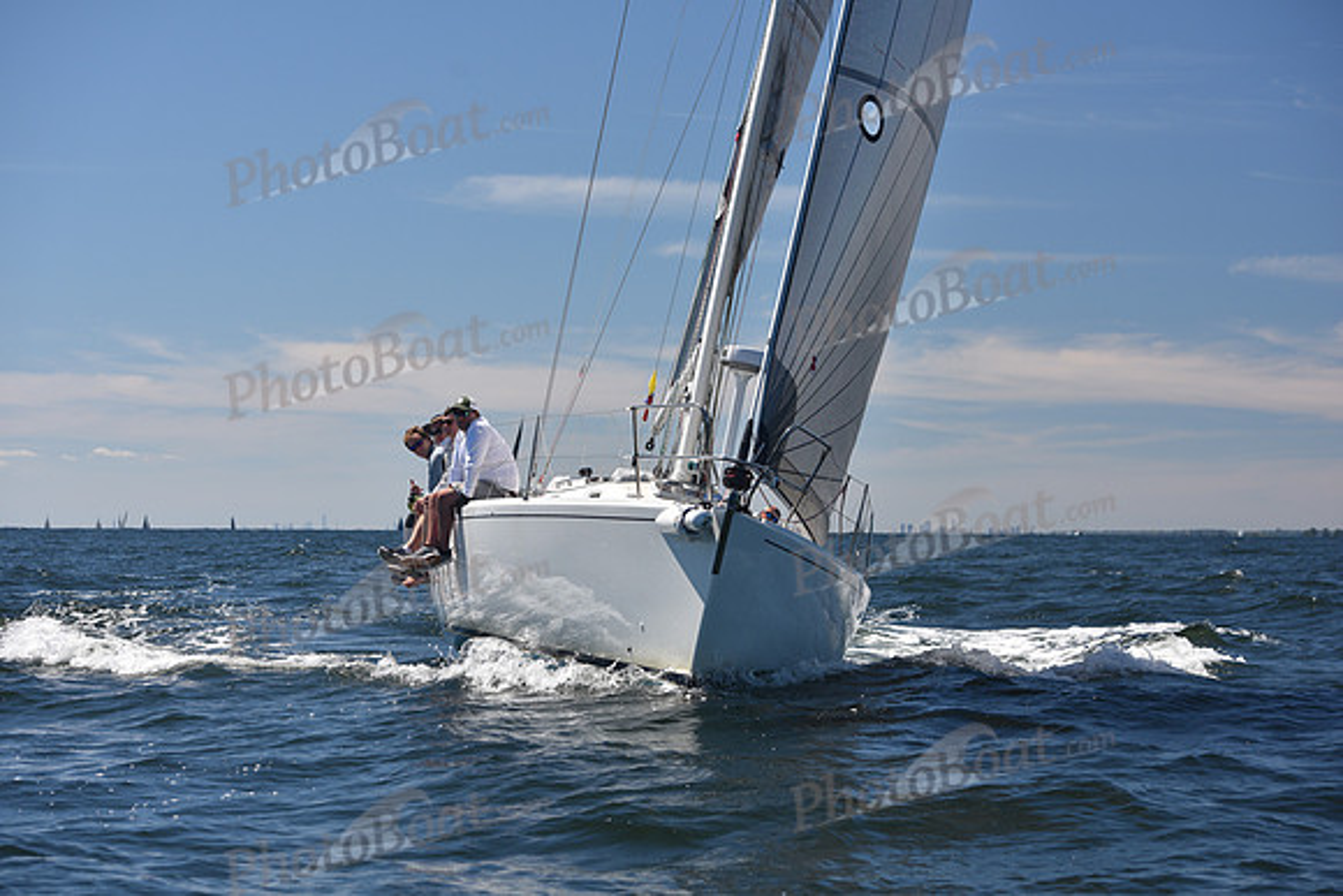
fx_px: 3358
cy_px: 448
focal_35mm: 90
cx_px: 672
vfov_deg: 15.2
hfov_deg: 22.6
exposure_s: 1/800
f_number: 5
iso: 200
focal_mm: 90
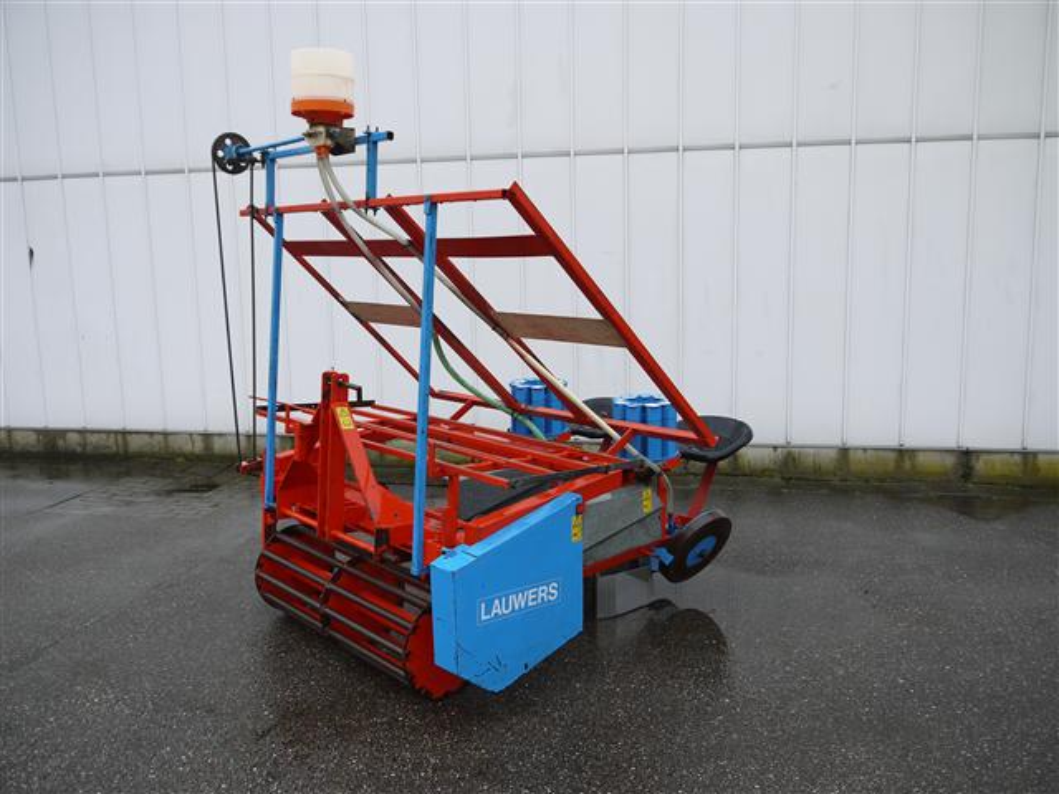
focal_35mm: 32
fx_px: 979
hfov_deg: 56.8
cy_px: 397
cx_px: 530
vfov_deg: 44.2
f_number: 4.5
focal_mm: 16
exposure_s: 1/100
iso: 100
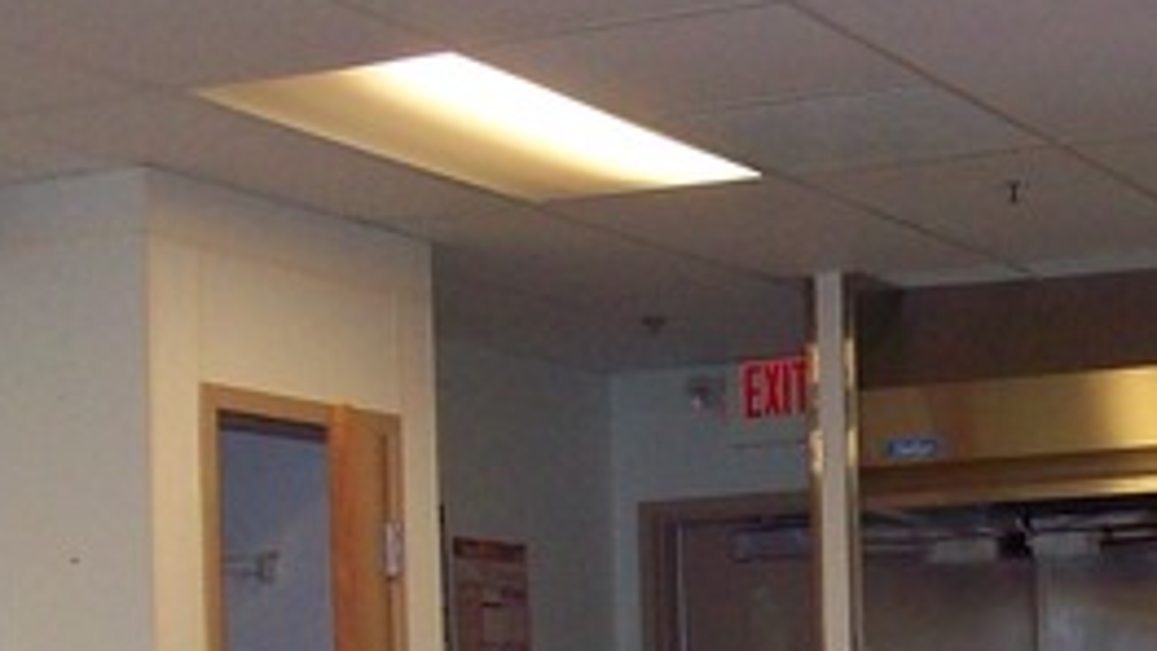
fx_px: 2761
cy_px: 677
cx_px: 1324
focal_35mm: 90
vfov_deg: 13.2
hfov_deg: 22.2
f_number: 2.8
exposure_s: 1/60
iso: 200
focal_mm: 5.7
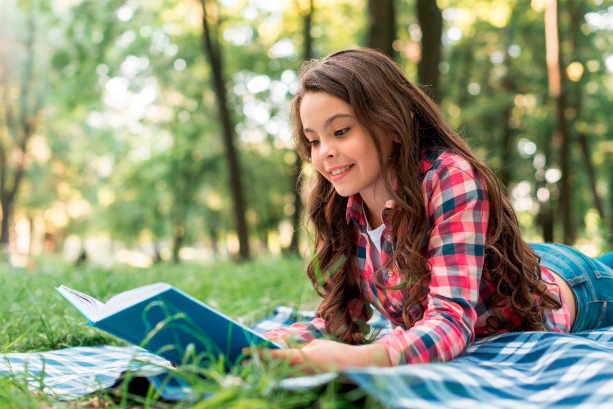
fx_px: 852
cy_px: 204
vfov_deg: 27.0
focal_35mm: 50
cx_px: 306
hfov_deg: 39.6
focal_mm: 50
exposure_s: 1/200
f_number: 2.8
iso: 500
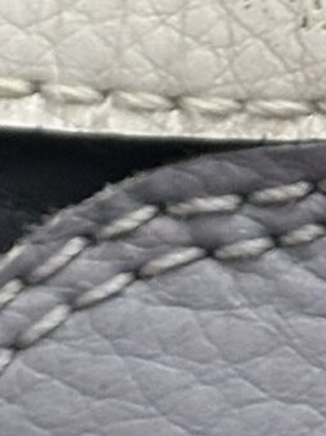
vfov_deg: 5.2
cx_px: 569
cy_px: -660
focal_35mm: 367
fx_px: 4611
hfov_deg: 4.0
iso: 200
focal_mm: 6.86
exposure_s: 1/33
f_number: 1.78
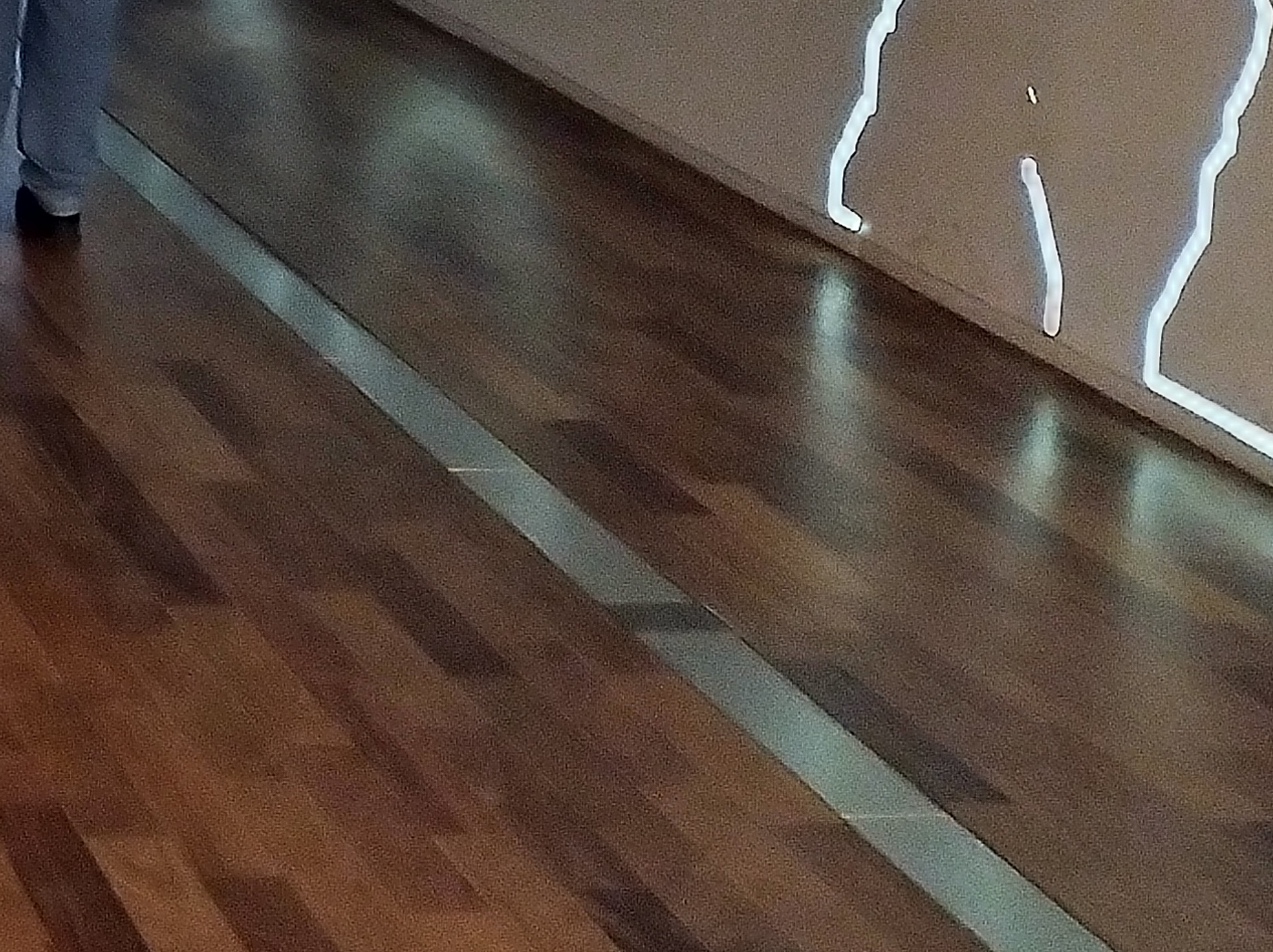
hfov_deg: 21.1
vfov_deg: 15.9
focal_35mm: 83
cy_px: -585
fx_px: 3050
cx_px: -434
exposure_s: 1/10
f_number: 1.7
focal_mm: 4.71
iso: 5538
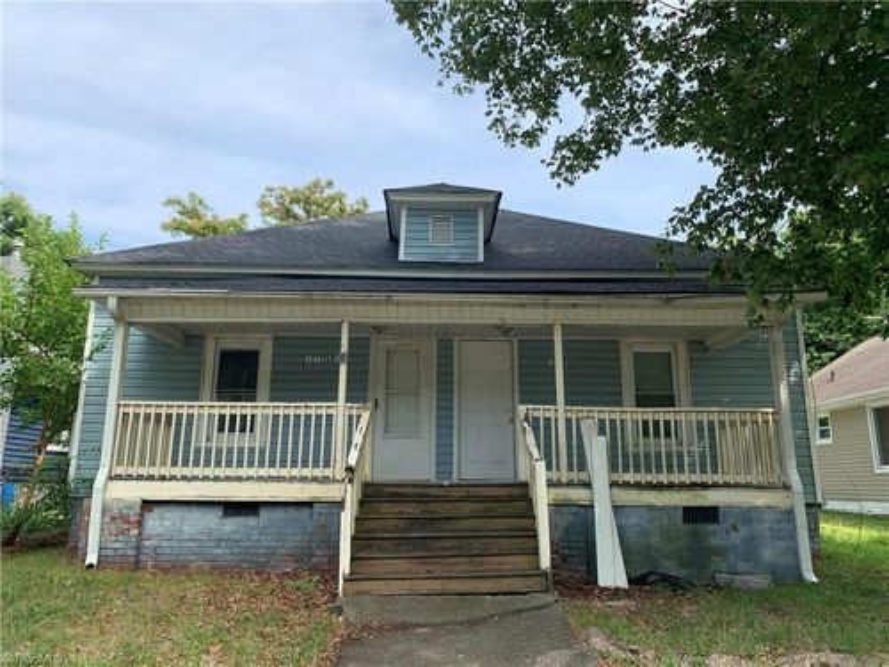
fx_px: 668
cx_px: 444
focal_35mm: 26
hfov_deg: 67.3
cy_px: 334
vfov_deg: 53.1
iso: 25
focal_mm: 4.25
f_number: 1.8
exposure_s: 1/1468
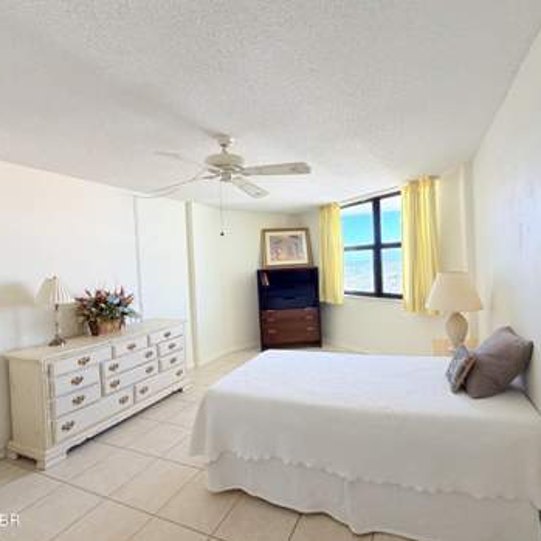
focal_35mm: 17
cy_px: 266
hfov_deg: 83.5
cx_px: 307
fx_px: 301
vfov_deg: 84.0
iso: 250
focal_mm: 2.22
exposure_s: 1/121
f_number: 2.2
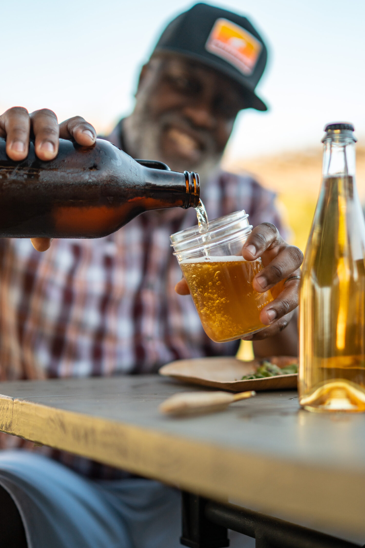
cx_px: 194
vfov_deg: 35.1
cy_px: 281
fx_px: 867
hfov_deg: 23.8
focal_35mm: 57
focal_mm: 50
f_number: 2.8
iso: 320
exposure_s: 1/1250
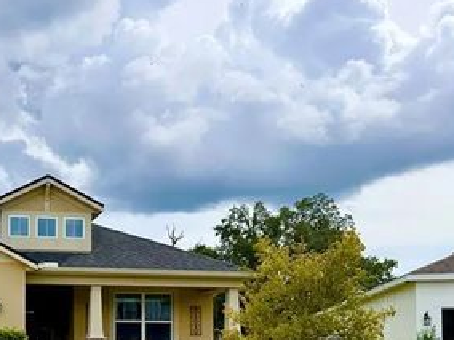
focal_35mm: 54
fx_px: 708
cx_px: 59
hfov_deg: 33.9
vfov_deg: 25.9
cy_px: 322
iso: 80
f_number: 1.78
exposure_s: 1/7042
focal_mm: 6.86
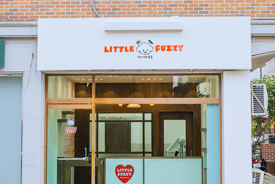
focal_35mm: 68
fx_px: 519
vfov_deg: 20.0
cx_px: 138
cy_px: 92
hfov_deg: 29.7
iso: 640
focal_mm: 68
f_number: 8
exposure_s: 1/250
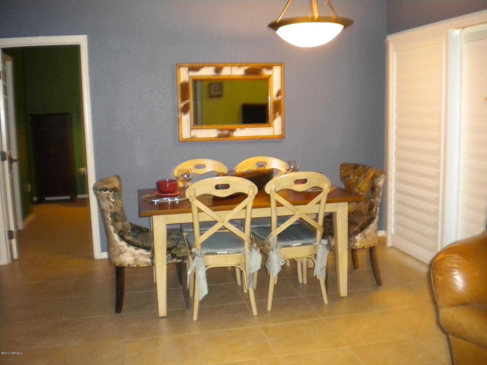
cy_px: 182
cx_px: 244
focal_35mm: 35
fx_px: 492
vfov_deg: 40.7
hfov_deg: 52.6
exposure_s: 1/30
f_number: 3.1
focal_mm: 6.3
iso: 409
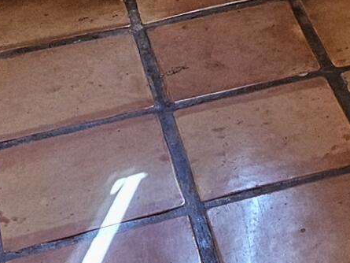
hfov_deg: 12.0
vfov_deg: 8.0
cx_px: 579
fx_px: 1568
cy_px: -578
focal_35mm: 155
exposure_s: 1/120
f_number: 1.8
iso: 200
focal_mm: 5.4
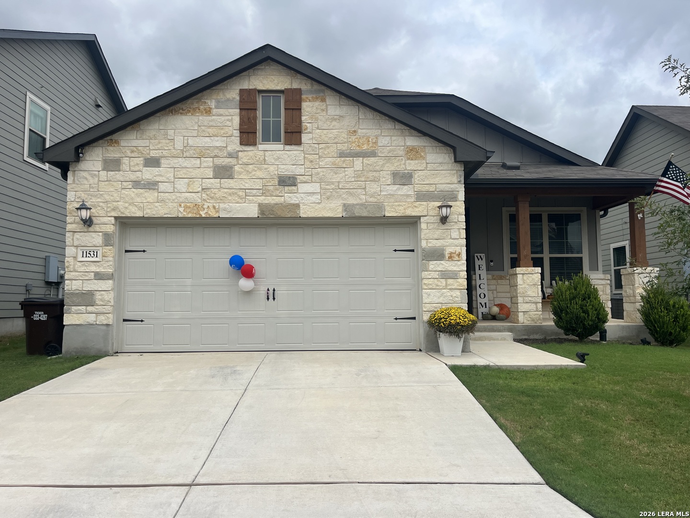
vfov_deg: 53.1
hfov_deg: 67.3
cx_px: 345
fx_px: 518
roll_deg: +0.4
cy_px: 259
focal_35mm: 26
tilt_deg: +5.1
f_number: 1.6
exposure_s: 1/4310
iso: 50
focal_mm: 5.1
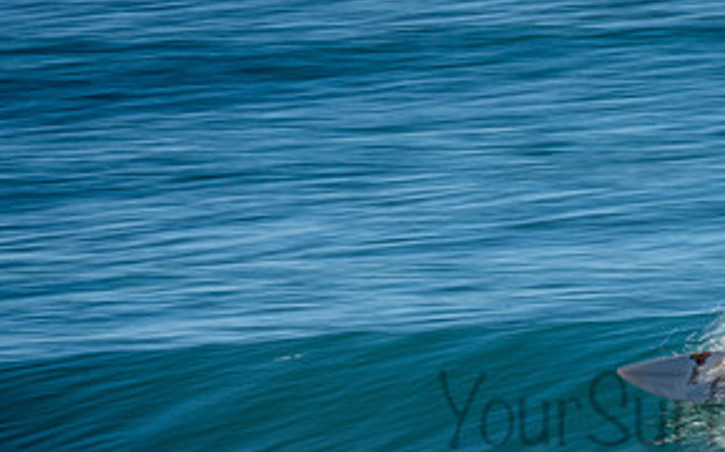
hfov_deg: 1.4
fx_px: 30320
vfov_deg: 0.9
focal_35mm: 1536
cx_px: 697
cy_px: 388
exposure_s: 1/30
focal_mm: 500
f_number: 29
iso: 100
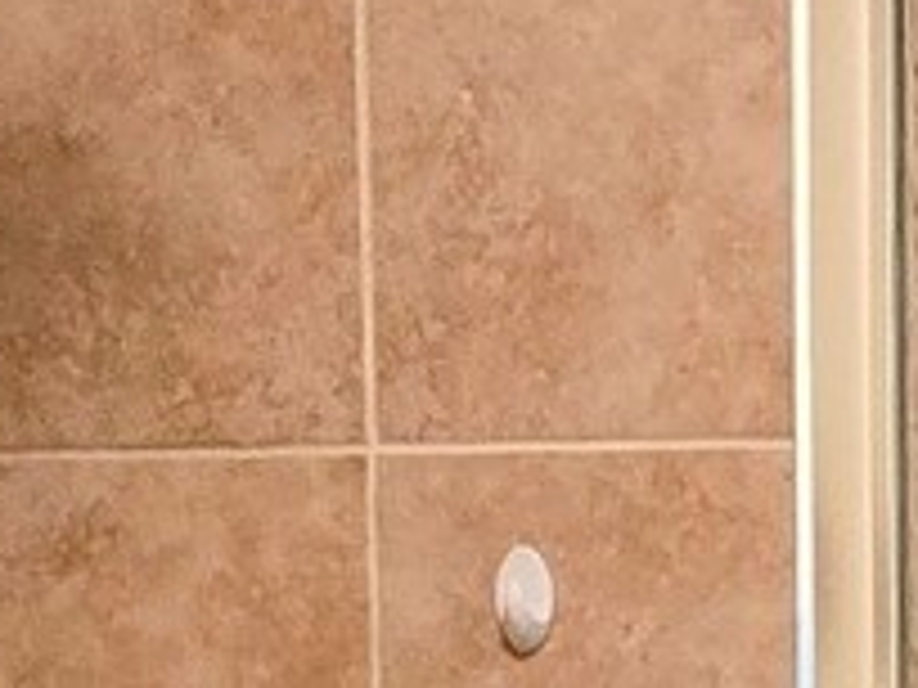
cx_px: 1372
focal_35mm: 102
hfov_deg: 17.4
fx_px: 2705
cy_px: 1596
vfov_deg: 12.0
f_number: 2.2
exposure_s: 1/60
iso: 500
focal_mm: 2.2
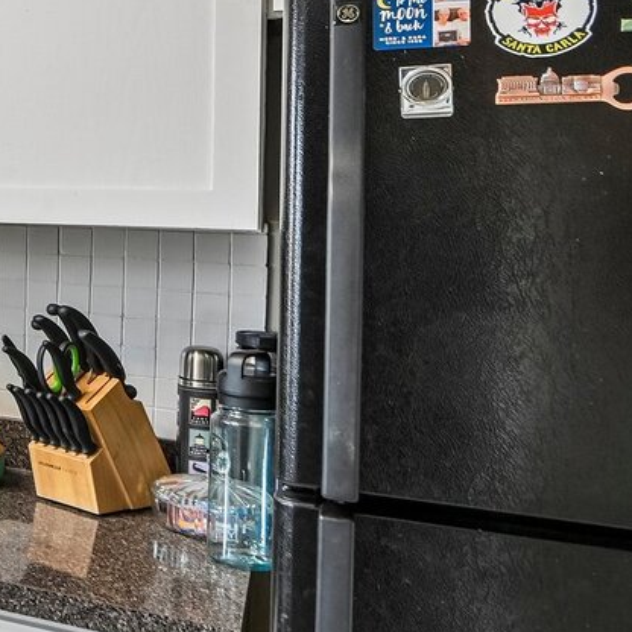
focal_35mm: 53
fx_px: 1095
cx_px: -559
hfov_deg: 20.4
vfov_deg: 32.0
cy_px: 220
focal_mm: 16
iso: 400
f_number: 13
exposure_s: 1/13
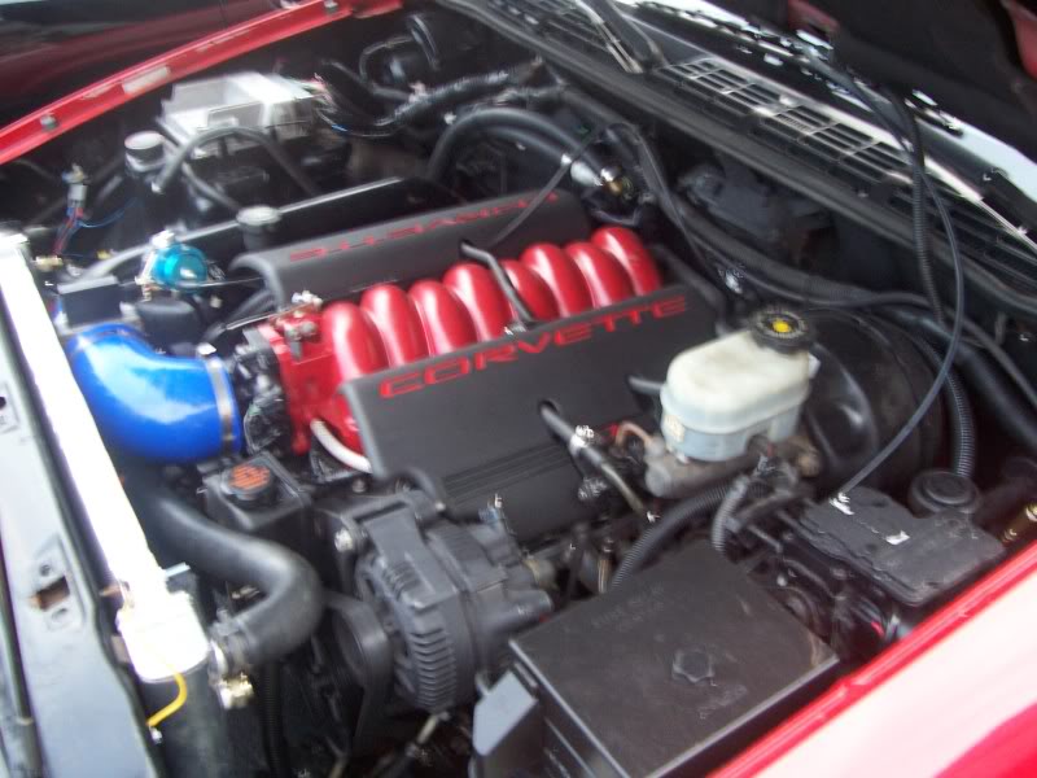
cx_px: 518
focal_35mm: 34
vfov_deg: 41.8
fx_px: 1019
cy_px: 389
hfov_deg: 54.0
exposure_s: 1/8
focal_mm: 5.6
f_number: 2.7
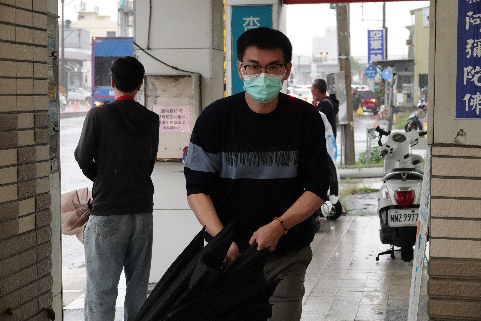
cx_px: 240
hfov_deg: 21.5
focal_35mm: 95
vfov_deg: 14.4
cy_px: 160
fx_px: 1269
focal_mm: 34.68
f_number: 4
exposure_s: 1/500
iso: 3200
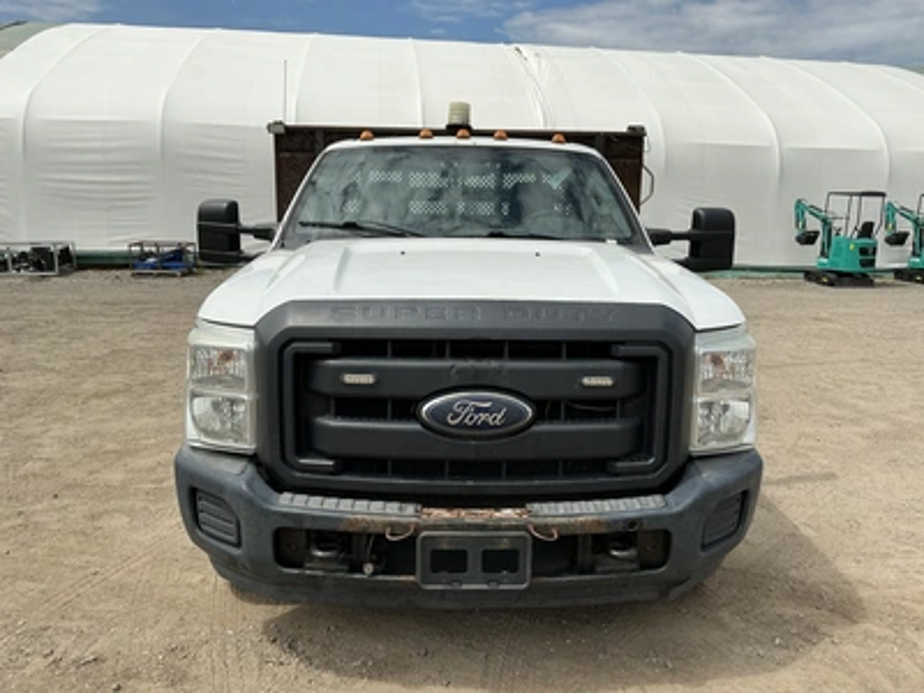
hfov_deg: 63.4
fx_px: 747
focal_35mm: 28
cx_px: 462
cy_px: 346
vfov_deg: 49.7
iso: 25
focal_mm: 3
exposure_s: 1/2959
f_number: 1.8
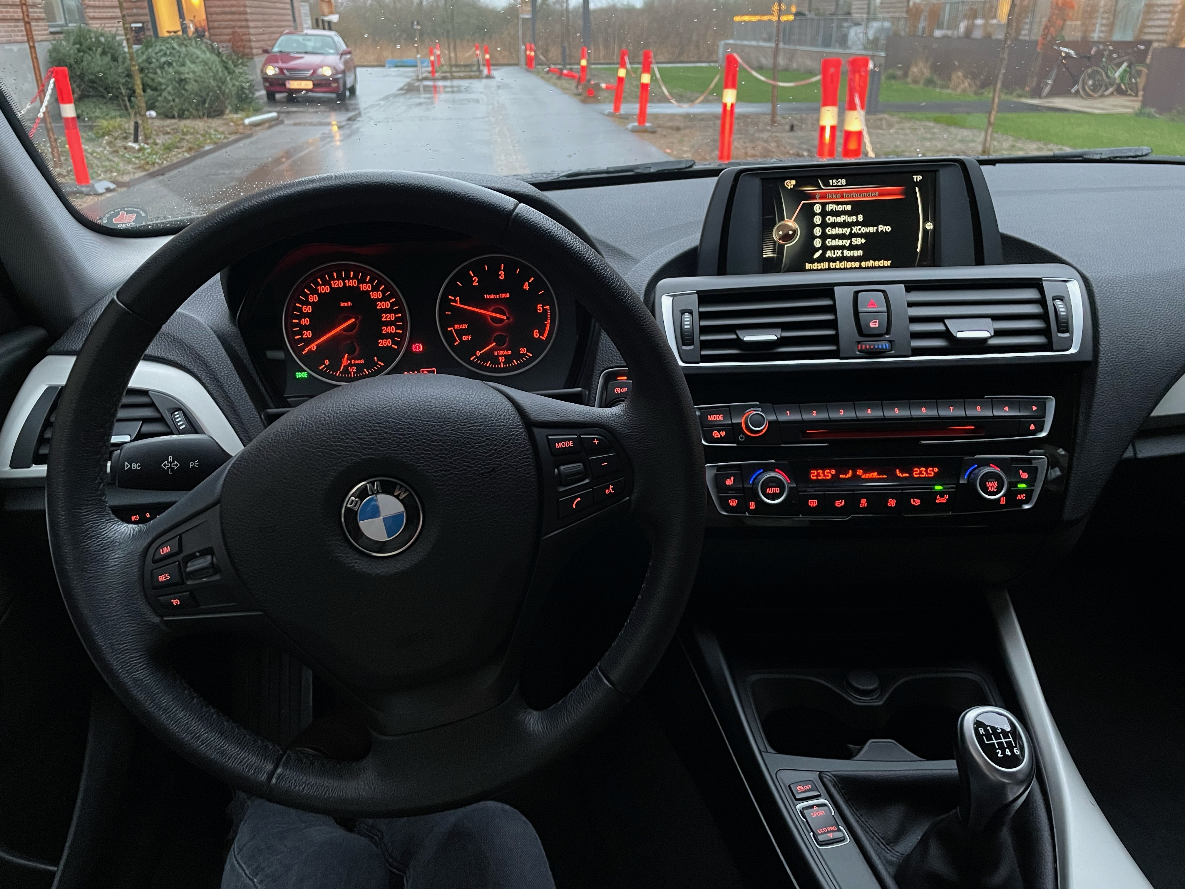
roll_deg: +1.0
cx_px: 592
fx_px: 890
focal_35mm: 26
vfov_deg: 53.1
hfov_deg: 67.3
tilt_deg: -24.4
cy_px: 444
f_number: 1.6
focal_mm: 4.2
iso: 640
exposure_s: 1/25
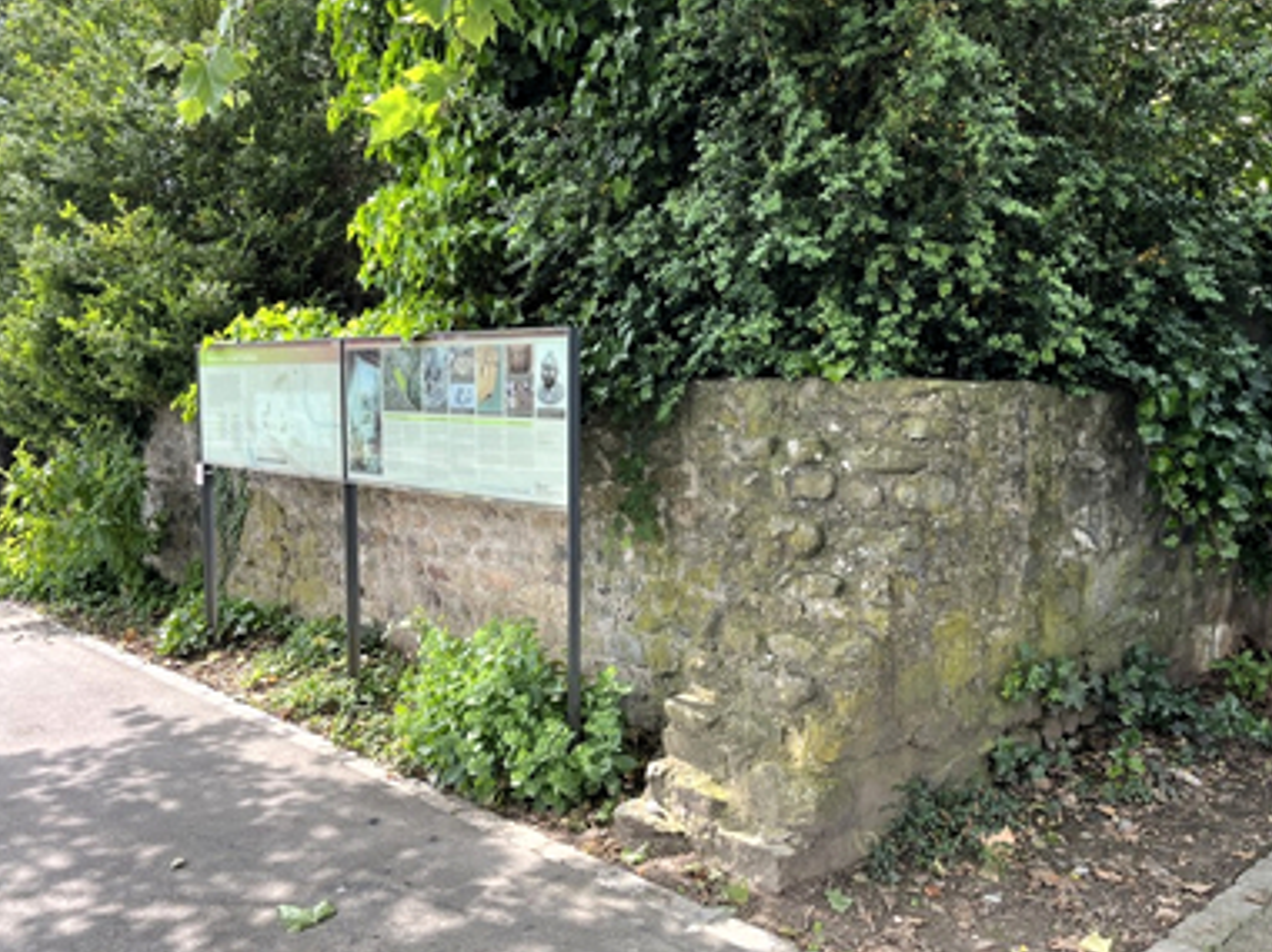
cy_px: 523
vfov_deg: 46.7
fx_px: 1101
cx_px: 654
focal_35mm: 30
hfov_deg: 60.0
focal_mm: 5.1
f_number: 1.6
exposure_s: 1/522
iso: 50
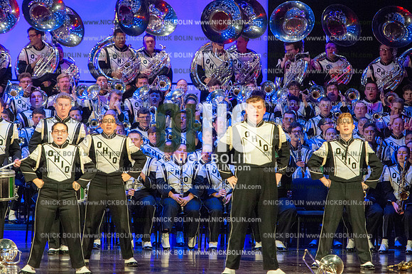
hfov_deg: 8.6
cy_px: 137
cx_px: 206
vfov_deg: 5.7
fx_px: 2745
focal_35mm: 240
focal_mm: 240
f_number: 5.6
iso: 8000
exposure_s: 1/320
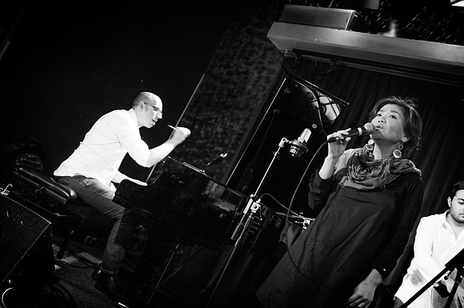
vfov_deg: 36.8
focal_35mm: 36
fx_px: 463
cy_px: 154
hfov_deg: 53.2
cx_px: 232
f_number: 2.8
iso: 1000
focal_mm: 24
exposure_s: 1/50
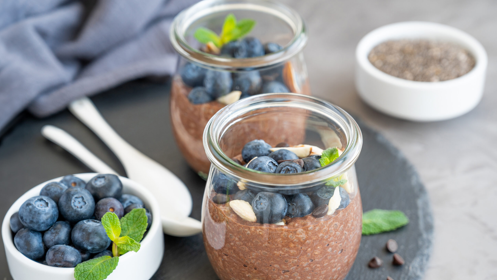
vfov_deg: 16.3
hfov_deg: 28.6
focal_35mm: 74
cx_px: 248
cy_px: 162
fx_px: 975
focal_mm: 70
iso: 200
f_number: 5
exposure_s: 1/25
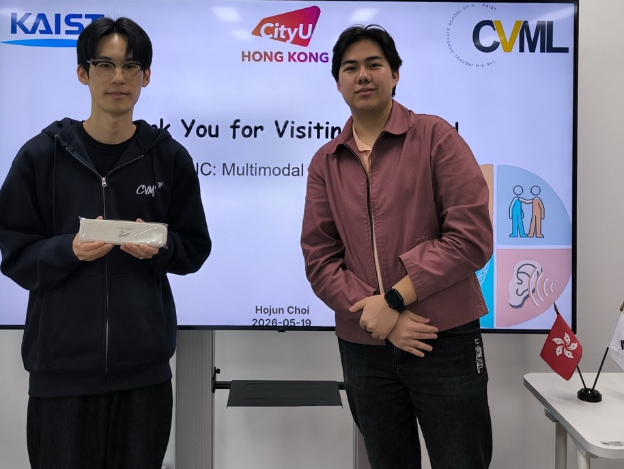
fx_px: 757
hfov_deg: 44.7
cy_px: 121
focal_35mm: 42
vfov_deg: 33.7
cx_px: 288
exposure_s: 1/120
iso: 100
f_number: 1.9
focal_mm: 6.92
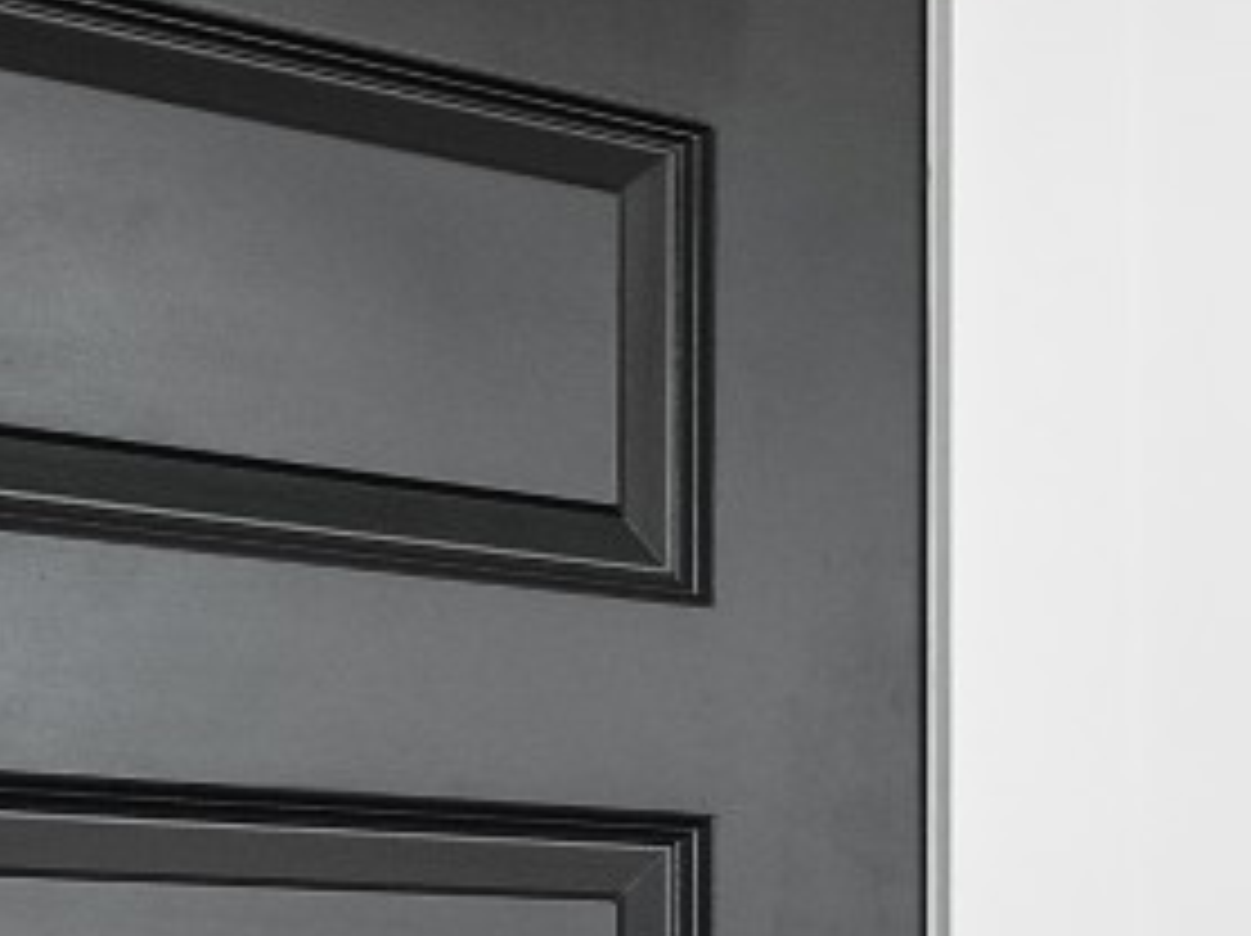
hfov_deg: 15.7
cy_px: 1138
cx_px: 2799
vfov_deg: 16.9
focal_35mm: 83
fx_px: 2997
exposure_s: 1/6
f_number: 5.6
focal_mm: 8
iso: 400
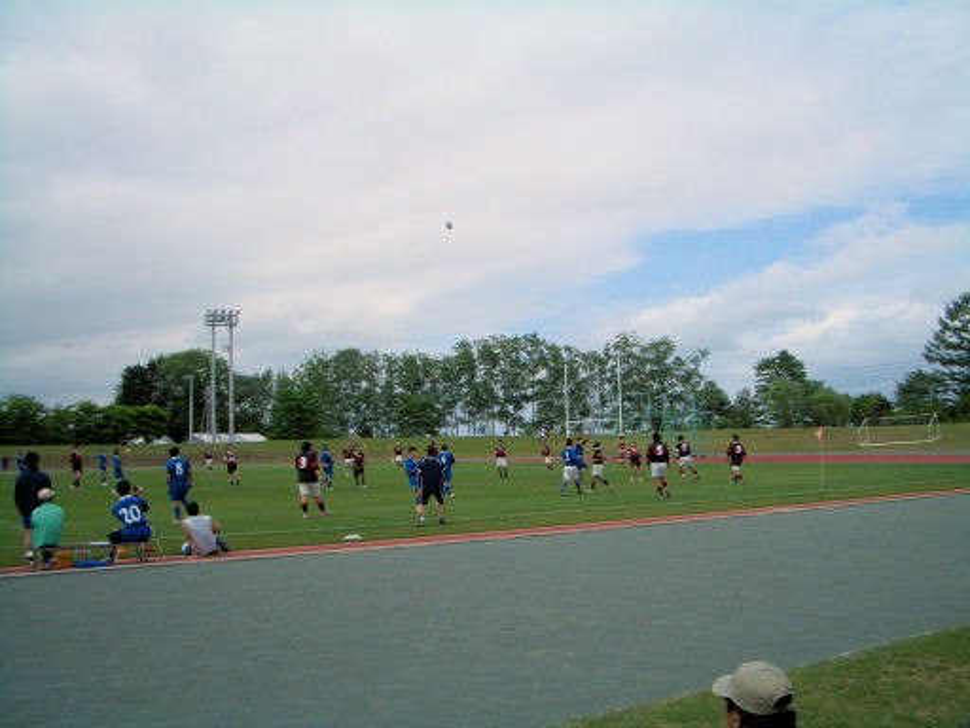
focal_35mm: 35
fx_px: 981
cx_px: 485
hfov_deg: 52.6
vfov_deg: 40.7
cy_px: 364
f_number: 4.3
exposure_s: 1/2000
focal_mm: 5.8
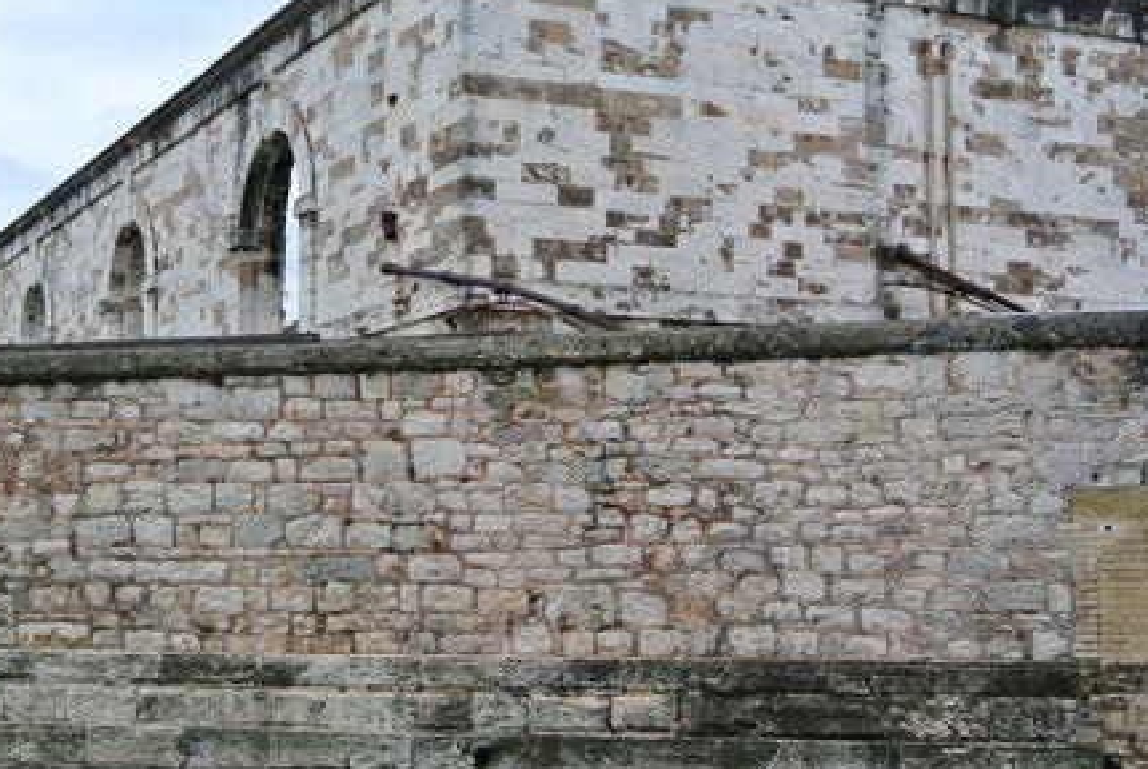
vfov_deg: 23.5
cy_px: 371
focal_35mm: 58
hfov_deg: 34.0
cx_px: 350
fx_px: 1852
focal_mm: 14.5
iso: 100
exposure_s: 1/250
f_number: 4
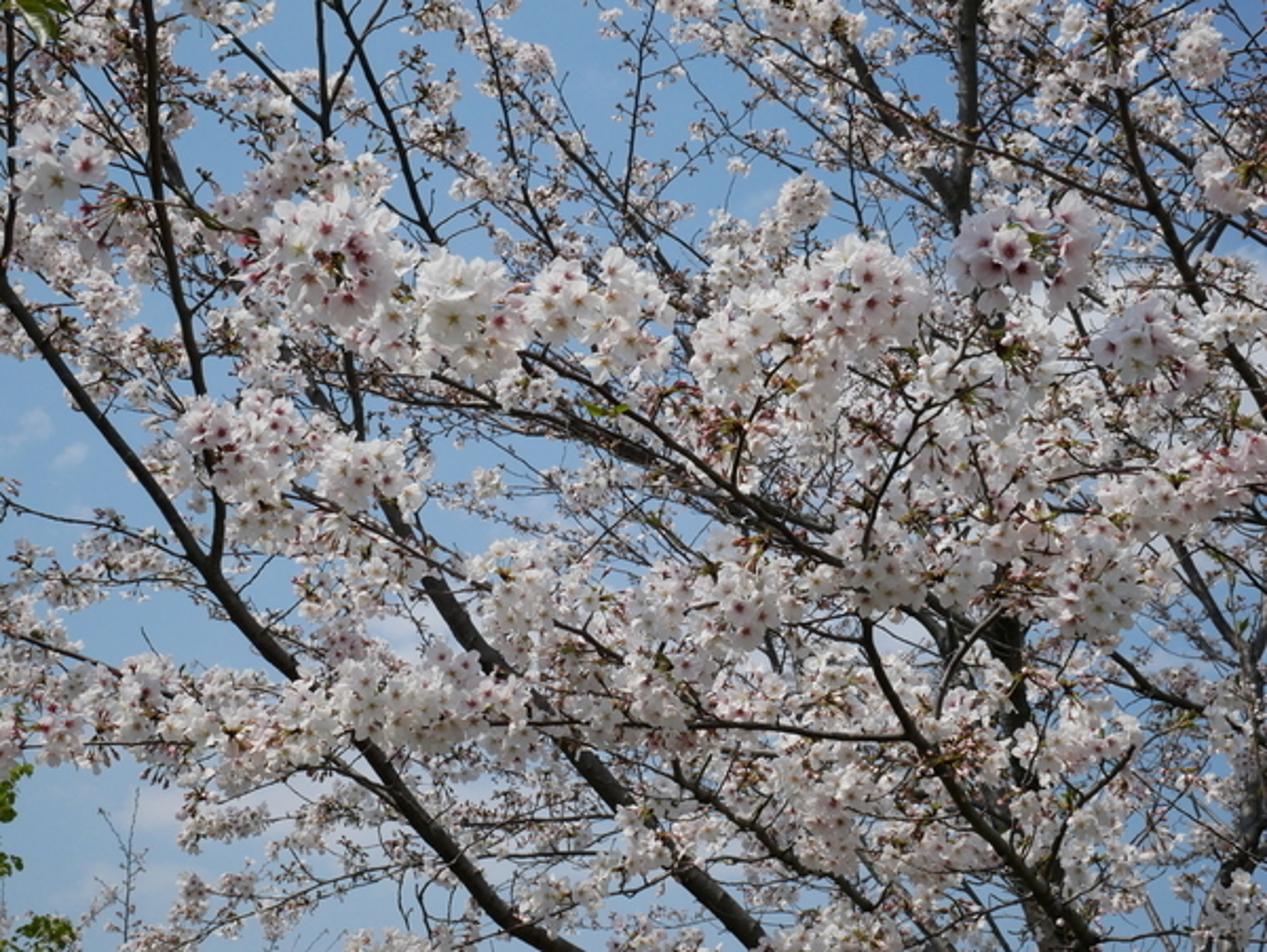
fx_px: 1685
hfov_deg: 41.2
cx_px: 634
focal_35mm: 46
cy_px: 476
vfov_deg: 31.6
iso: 800
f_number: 11
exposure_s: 1/2000
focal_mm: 23
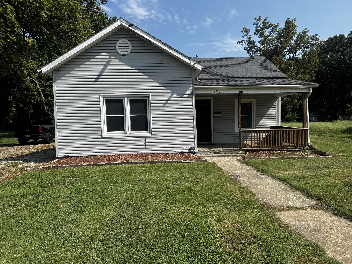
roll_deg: +1.3
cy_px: 132
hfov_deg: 71.6
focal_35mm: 24
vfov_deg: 56.8
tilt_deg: -2.5
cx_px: 176
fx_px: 244
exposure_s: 1/4950
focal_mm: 6.76
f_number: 1.78
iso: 80
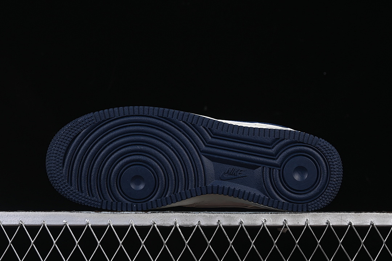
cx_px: 196
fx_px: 817
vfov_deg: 18.2
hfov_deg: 27.0
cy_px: 130
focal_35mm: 75
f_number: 8
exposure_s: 1/100
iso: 160
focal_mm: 50
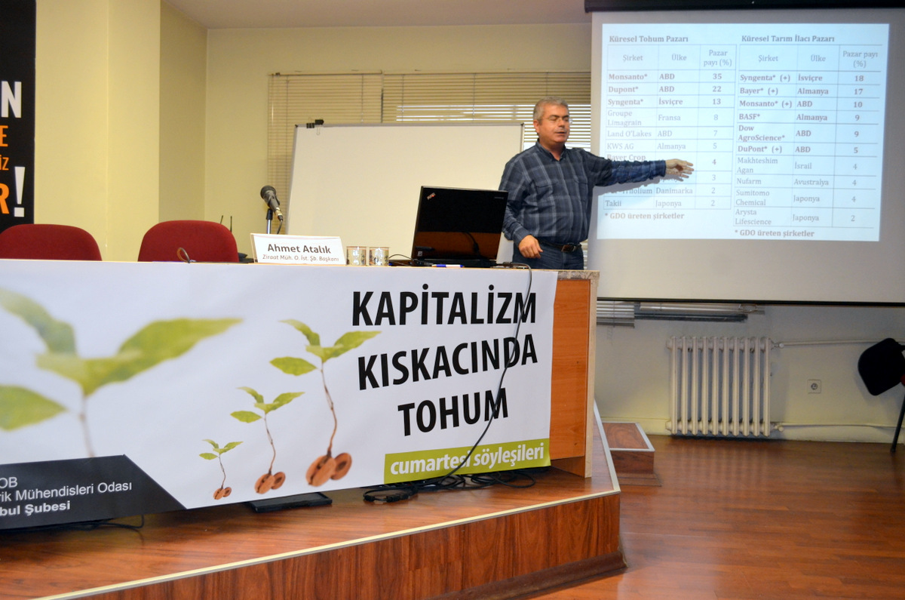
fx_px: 903
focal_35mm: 36
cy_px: 300
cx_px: 452
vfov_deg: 36.7
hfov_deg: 53.2
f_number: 4
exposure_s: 1/60
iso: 1250
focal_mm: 24
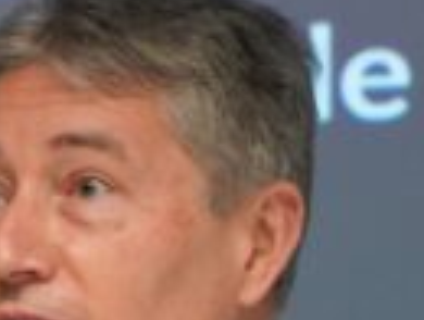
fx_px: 4037
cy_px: 509
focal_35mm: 329
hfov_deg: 5.9
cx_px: -382
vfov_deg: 4.5
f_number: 4
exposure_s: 1/160
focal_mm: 58
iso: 2000
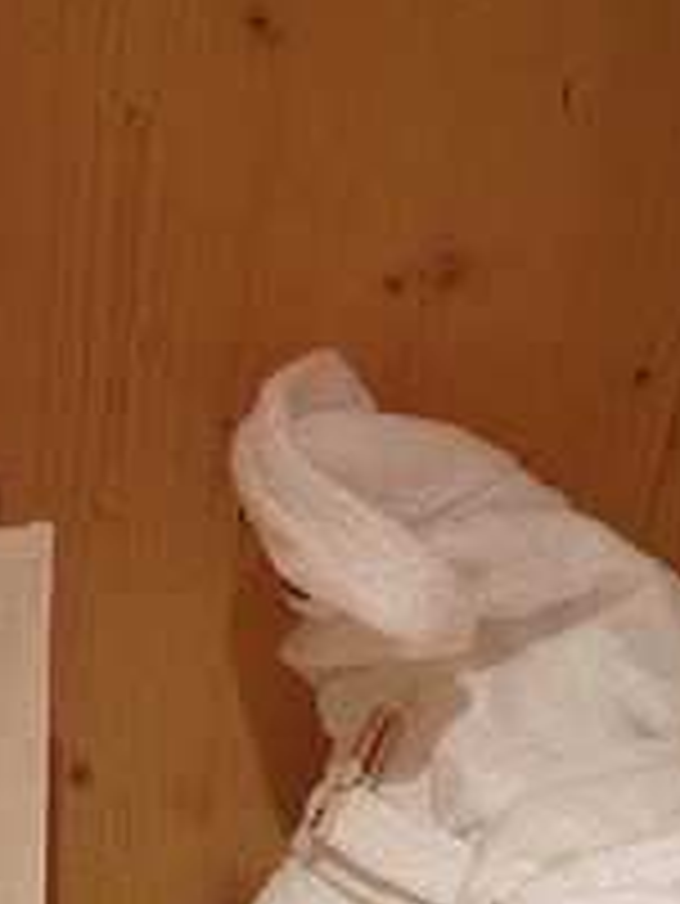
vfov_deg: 19.3
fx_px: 2643
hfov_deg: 14.5
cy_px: 711
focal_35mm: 101
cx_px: 65
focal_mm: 4.28
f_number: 2.4
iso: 250
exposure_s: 1/20
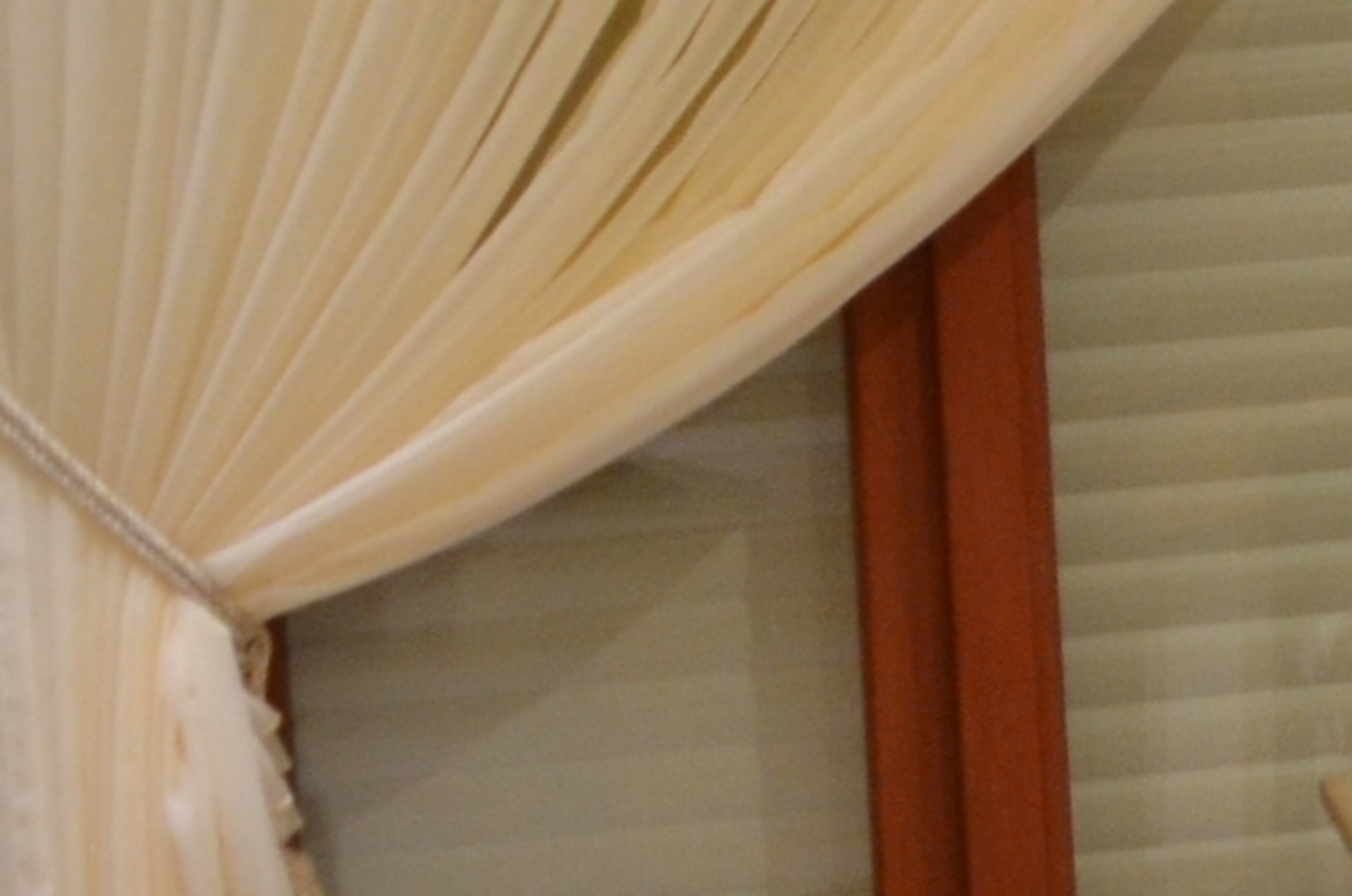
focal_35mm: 175
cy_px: -446
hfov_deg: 10.8
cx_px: 2679
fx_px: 6561
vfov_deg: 7.7
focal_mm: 18
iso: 640
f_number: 4.5
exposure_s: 1/15
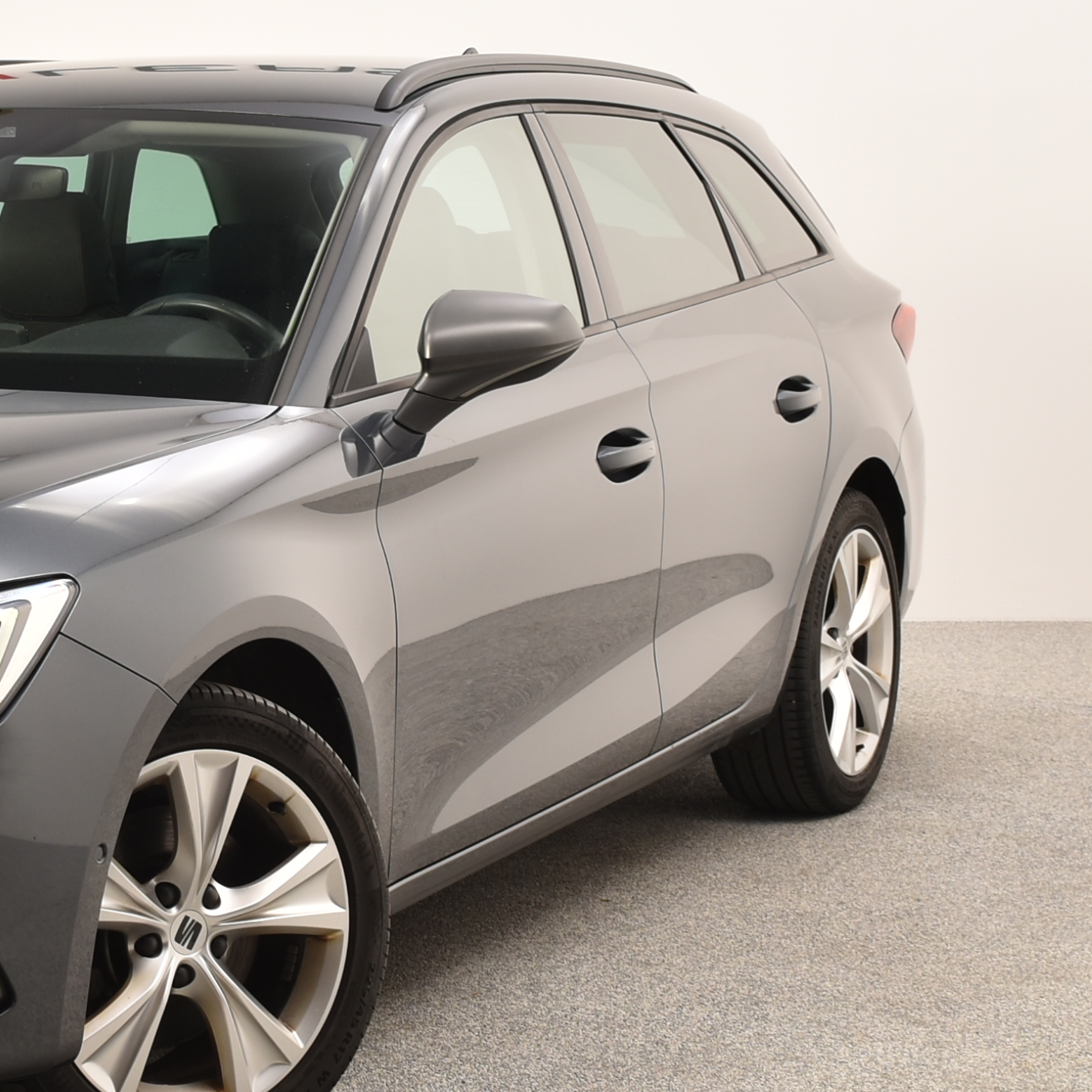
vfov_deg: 16.6
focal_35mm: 105
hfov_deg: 16.4
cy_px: 445
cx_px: 173
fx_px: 3747
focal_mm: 26
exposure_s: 1/200
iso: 100
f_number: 7.1
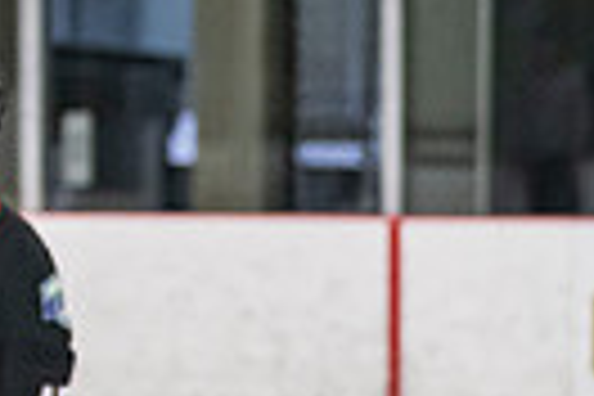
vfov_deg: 2.8
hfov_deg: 4.1
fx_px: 8101
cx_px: 1305
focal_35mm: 491
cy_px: 742
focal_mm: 86
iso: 2000
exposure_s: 1/640
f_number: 3.2
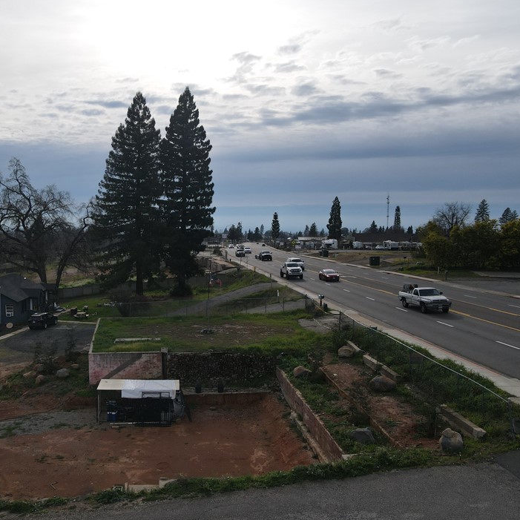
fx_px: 527
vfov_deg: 52.5
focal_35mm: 31
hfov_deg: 52.0
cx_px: 196
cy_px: 266
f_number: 2.8
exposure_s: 1/1500
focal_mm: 4.5
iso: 100
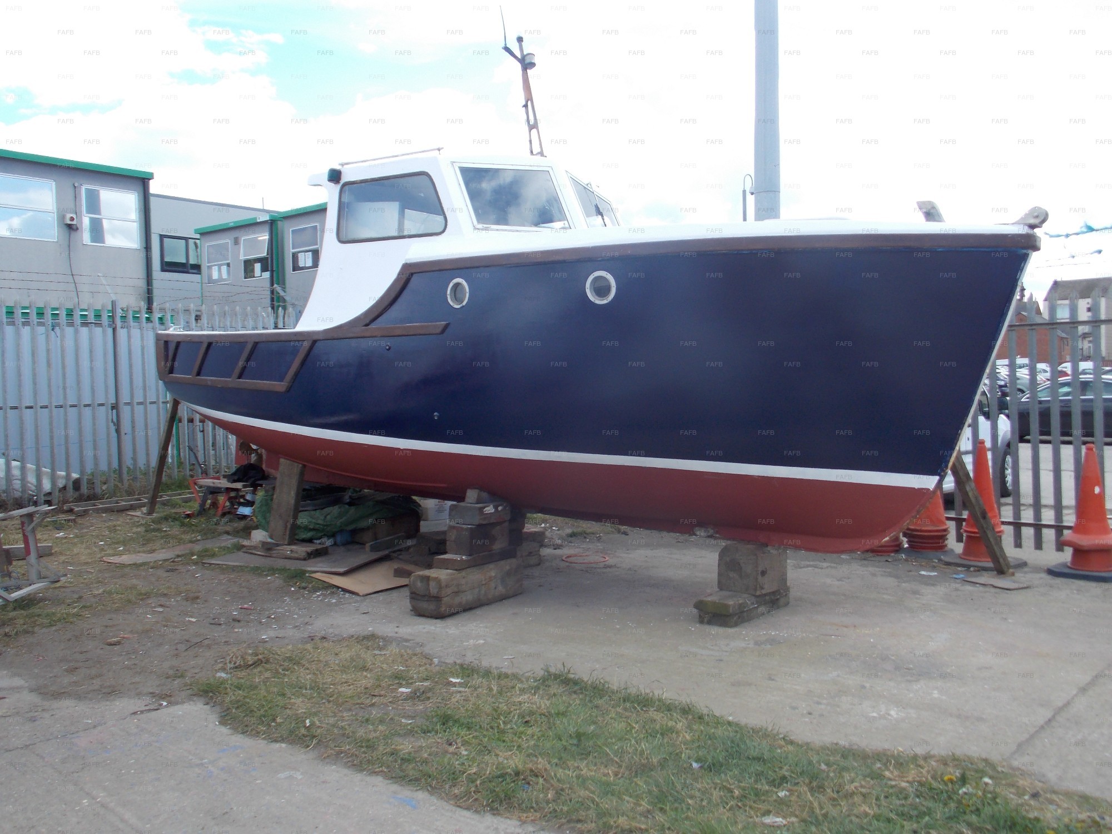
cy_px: 417
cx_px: 556
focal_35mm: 30
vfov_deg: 46.8
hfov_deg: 60.0
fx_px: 964
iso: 80
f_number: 3.3
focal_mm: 5.3
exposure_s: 1/320
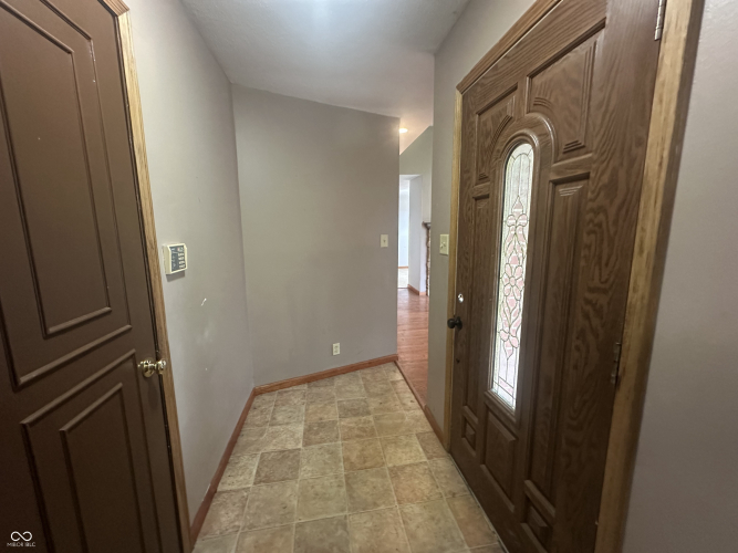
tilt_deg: -8.6
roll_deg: +0.1
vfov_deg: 85.7
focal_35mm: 14
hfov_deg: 102.1
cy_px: 276
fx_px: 298
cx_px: 369
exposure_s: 1/60
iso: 800
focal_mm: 2.22
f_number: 2.2
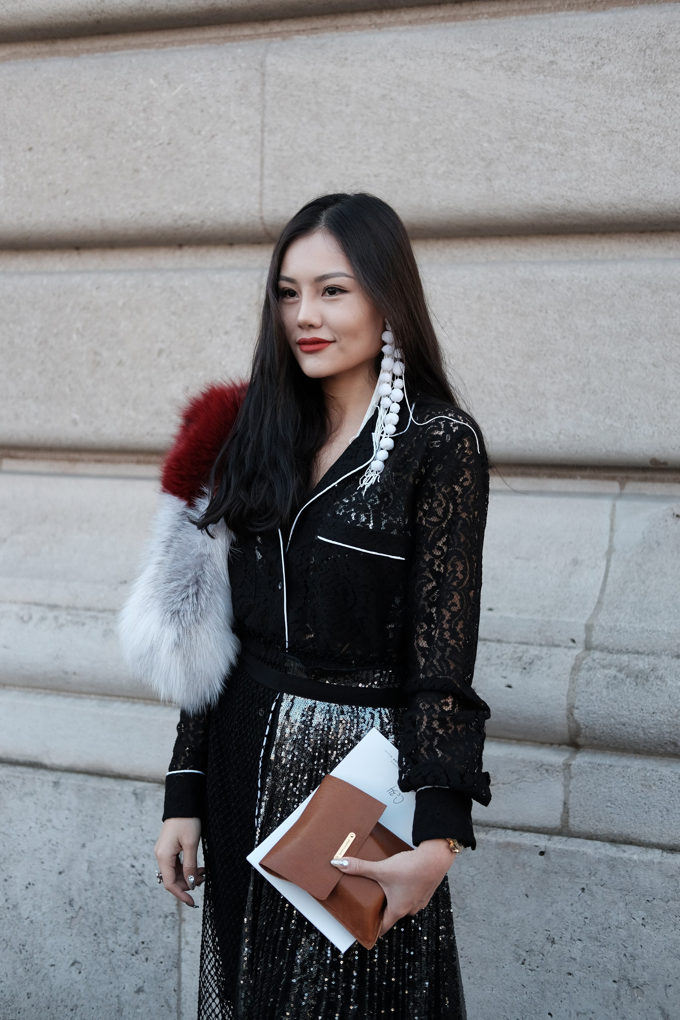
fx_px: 1502
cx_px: 340
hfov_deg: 25.5
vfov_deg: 37.5
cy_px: 510
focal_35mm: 53
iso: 800
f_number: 2
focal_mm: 35
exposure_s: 1/2000
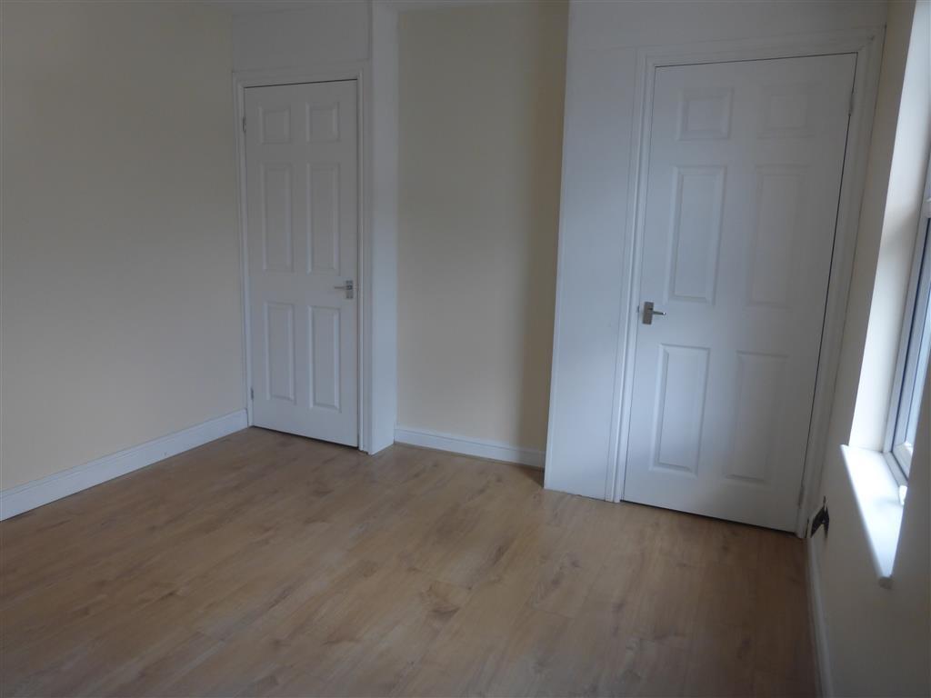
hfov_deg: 71.6
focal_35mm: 24
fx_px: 645
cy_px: 349
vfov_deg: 56.8
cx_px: 466
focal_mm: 4.3
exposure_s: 1/60
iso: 125
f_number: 3.3
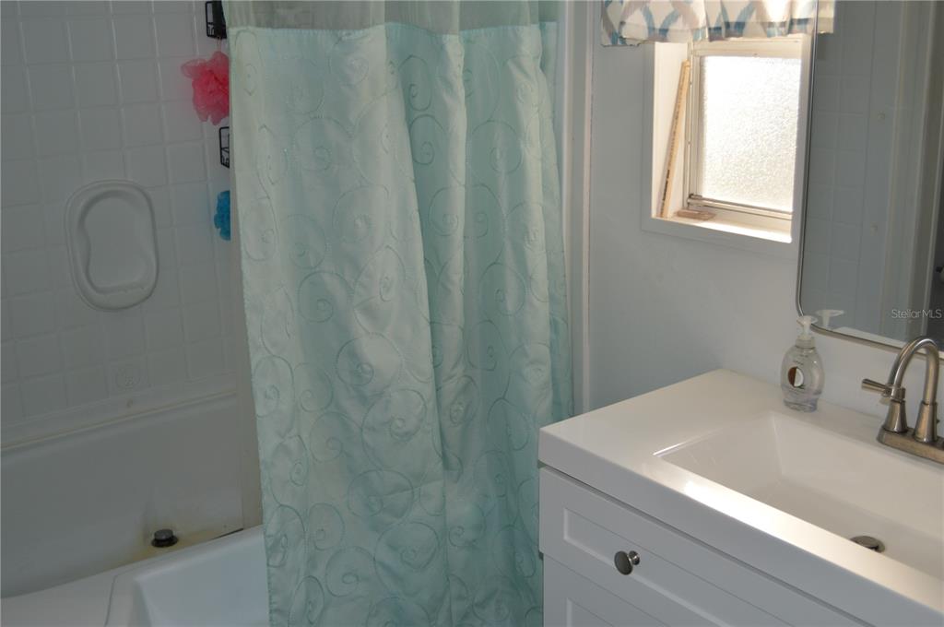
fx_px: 1021
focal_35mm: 39
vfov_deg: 34.1
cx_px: 472
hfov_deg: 49.6
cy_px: 314
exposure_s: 1/125
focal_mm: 26
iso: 280
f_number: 4.2
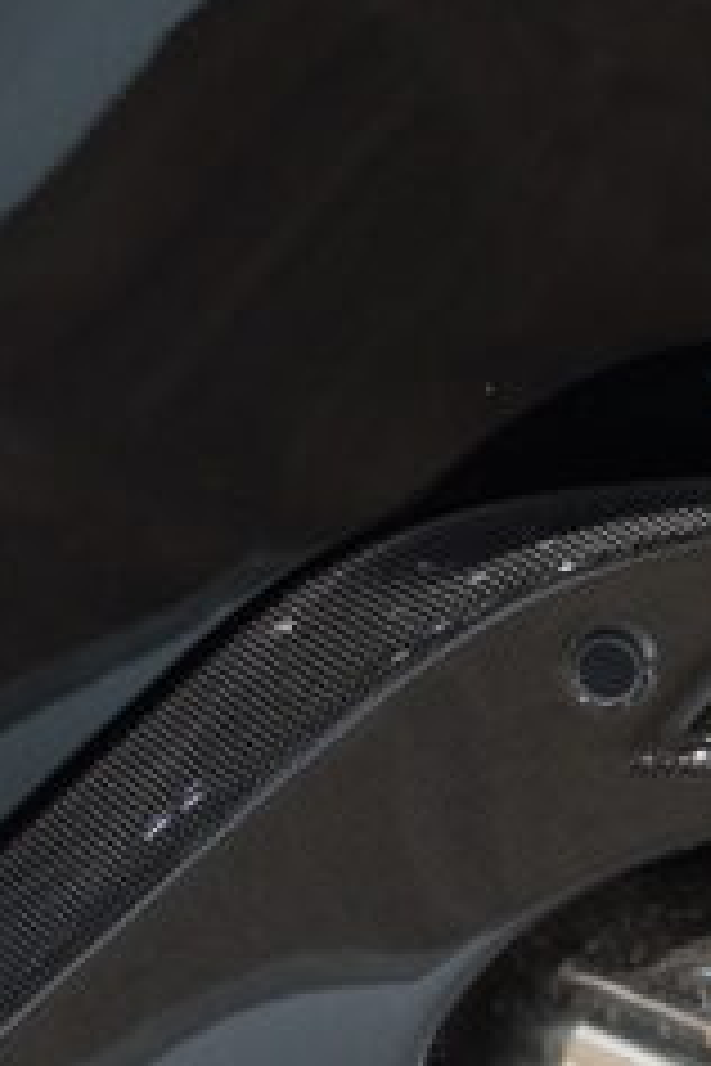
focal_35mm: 227
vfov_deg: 9.0
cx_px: 1278
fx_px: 6724
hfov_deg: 5.9
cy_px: 994
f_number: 2.8
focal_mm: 70
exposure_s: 1/80
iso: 2000
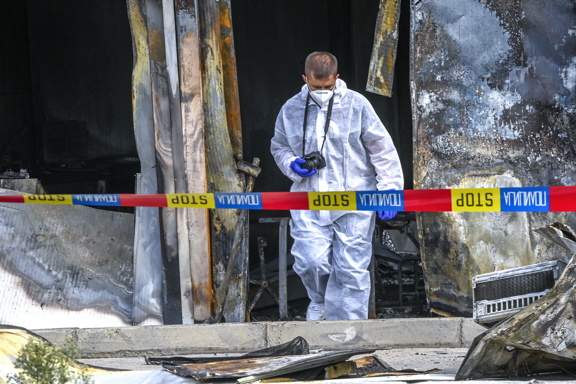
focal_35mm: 320
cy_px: 192
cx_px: 288
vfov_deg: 4.3
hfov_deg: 6.4
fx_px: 5120
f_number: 18
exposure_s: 1/125
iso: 320
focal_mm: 320
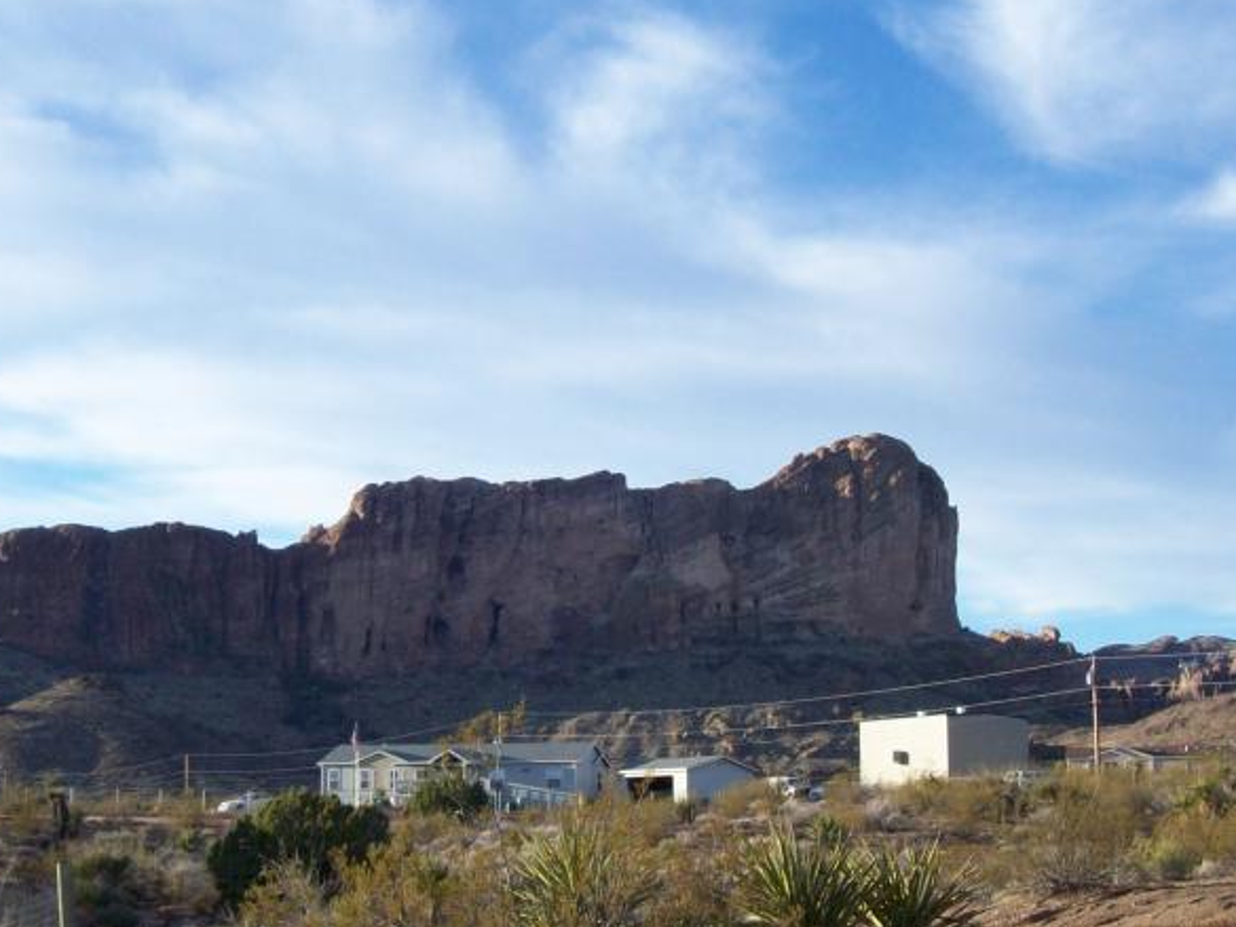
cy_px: 465
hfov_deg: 30.7
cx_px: 509
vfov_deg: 23.3
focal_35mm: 63
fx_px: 2250
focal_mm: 6
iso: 80
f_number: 4.8
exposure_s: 1/305
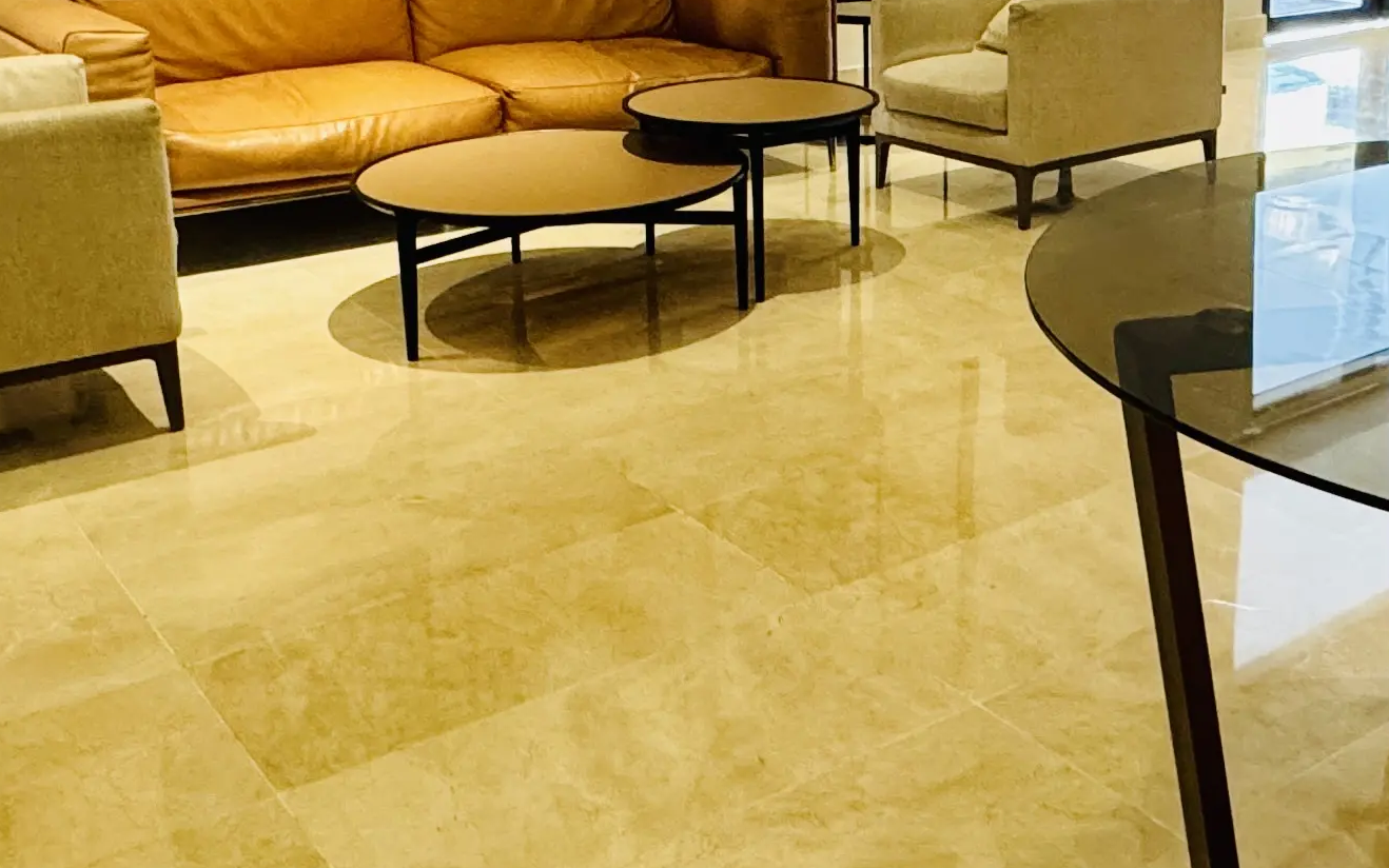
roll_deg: -0.1
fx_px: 1325
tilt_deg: -10.0
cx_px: 1029
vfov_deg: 33.4
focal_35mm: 35
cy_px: 11
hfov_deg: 53.0
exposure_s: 1/60
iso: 320
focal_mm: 2.22
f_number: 2.2
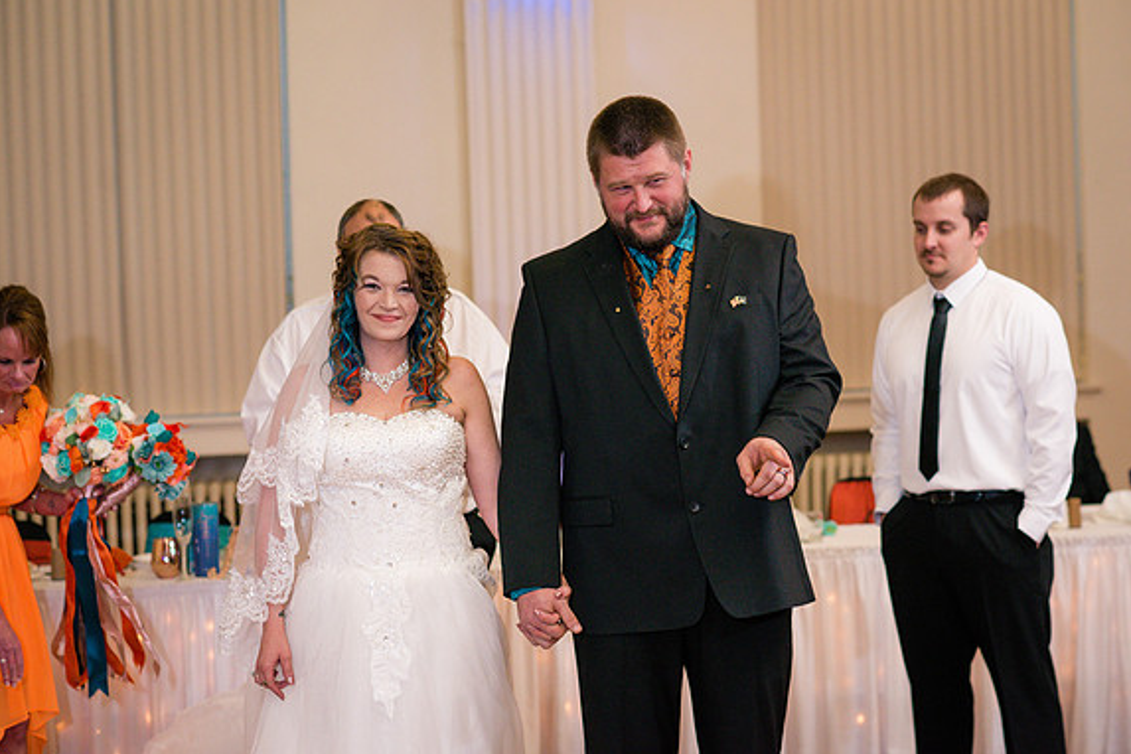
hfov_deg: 23.6
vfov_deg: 15.9
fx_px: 2702
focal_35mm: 86
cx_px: 566
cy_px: 378
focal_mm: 85
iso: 800
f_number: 3.2
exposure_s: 1/200
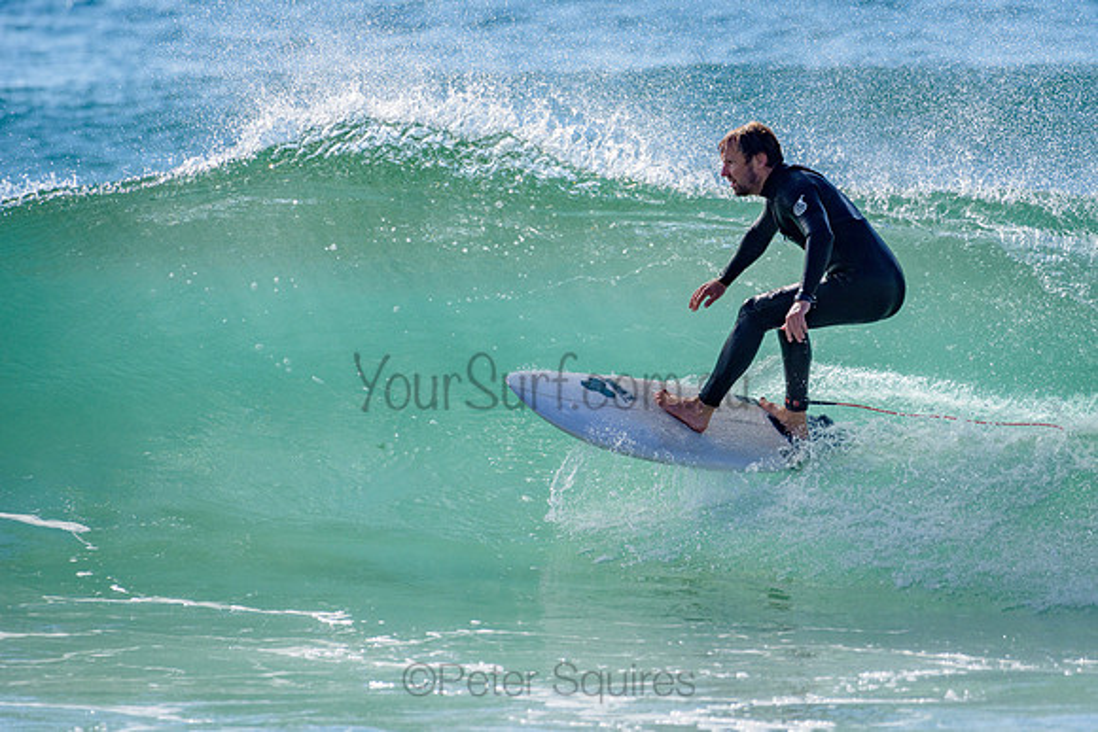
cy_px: 283
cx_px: 673
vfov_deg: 2.2
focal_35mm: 613
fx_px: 18699
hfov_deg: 3.4
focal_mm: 500
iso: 220
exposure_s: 1/3200
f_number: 5.6
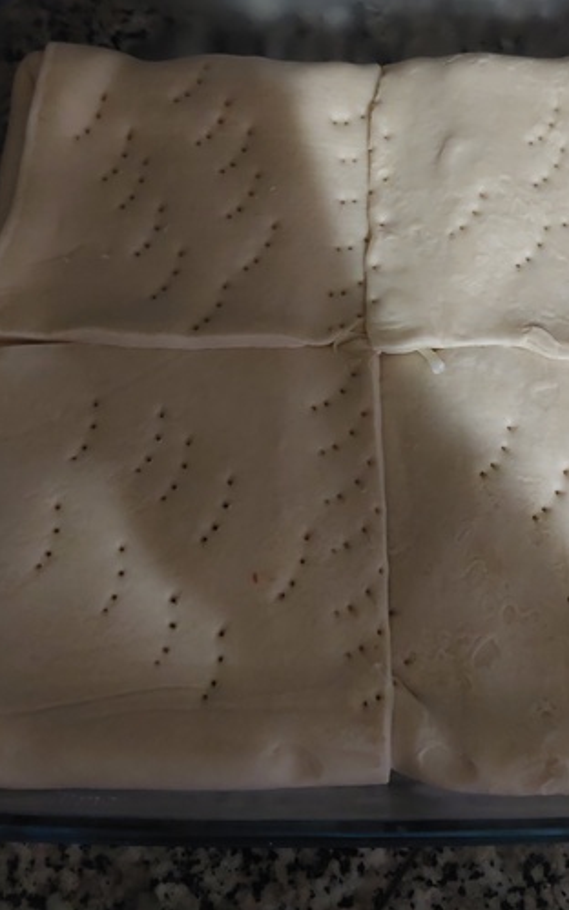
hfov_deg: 29.0
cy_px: 303
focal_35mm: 44
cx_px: 378
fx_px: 1091
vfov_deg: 44.6
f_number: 1.8
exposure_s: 1/25
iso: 800
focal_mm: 4.6
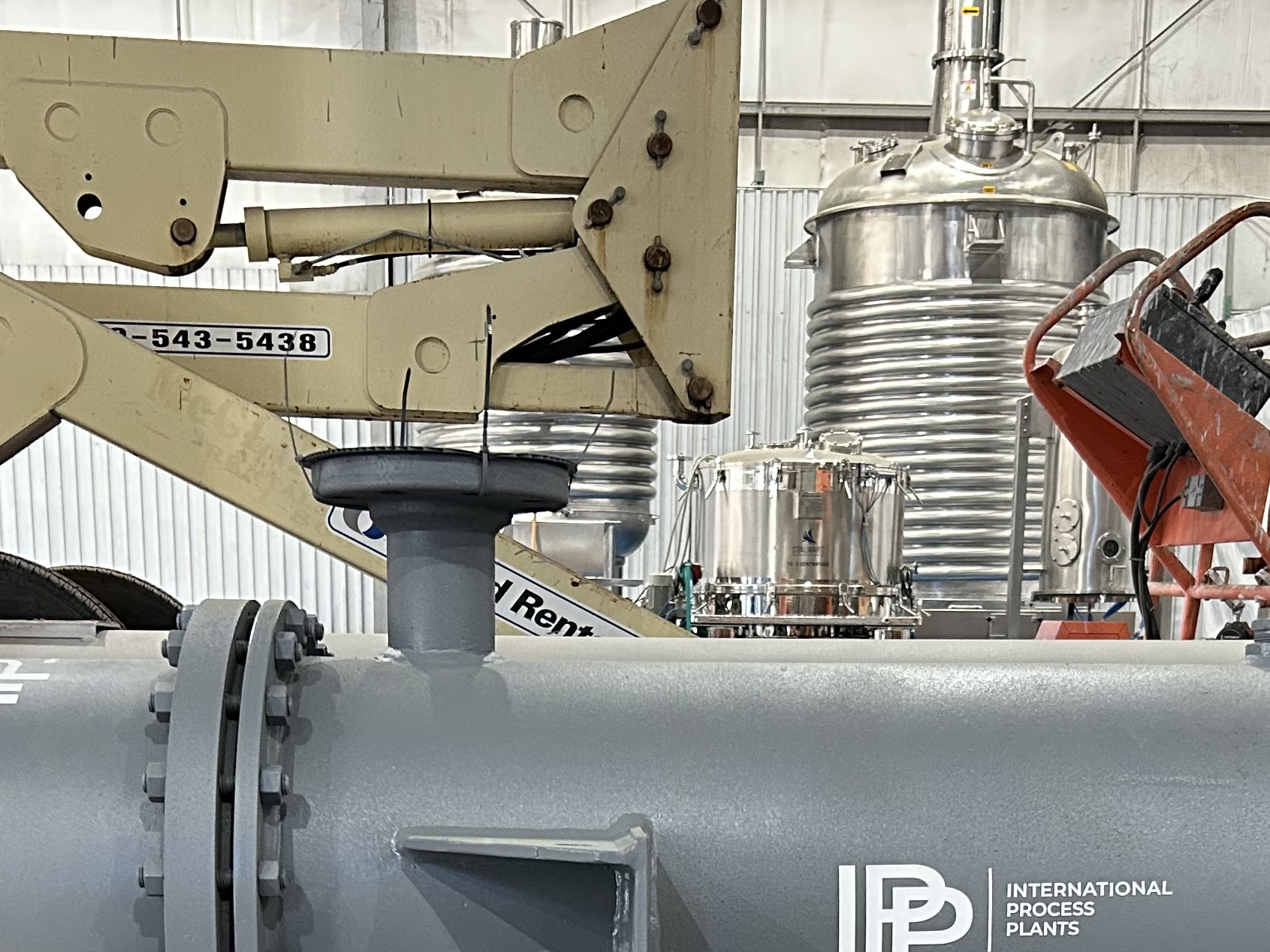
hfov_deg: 31.2
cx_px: 641
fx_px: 2275
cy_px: 1128
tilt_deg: -13.1
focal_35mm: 62
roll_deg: -0.2
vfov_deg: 22.0
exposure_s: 1/60
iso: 320
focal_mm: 5.7
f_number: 1.5
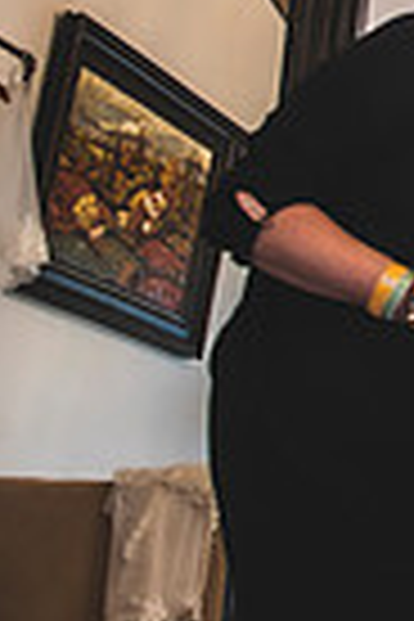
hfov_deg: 10.0
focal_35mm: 101
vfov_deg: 19.4
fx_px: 1742
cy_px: -47
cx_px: 1251
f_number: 2.8
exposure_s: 1/100
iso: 1000
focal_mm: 24
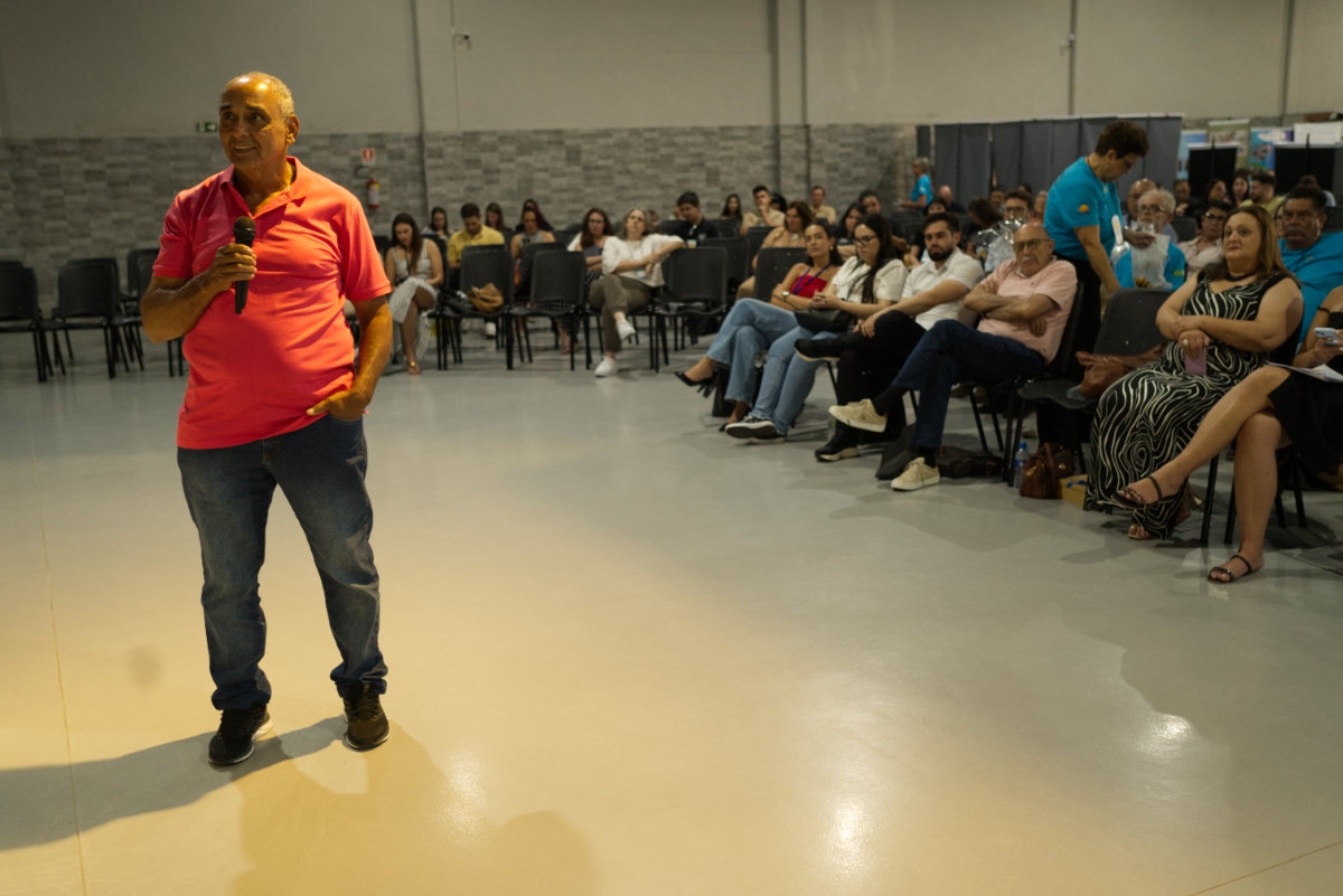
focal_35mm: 35
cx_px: 672
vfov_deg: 37.9
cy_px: 448
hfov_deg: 54.4
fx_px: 1306
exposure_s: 1/100
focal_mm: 35
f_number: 2.5
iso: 2000
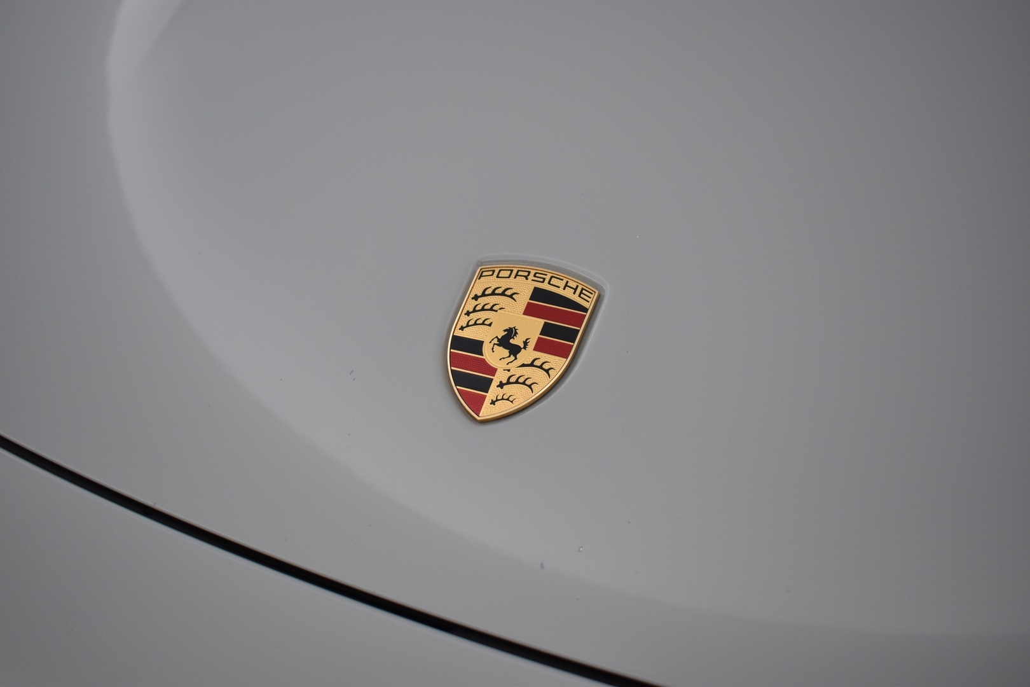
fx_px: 1030
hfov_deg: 53.1
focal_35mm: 36
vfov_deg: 36.9
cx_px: 515
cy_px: 344
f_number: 3.8
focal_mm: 24
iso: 560
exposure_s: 1/40
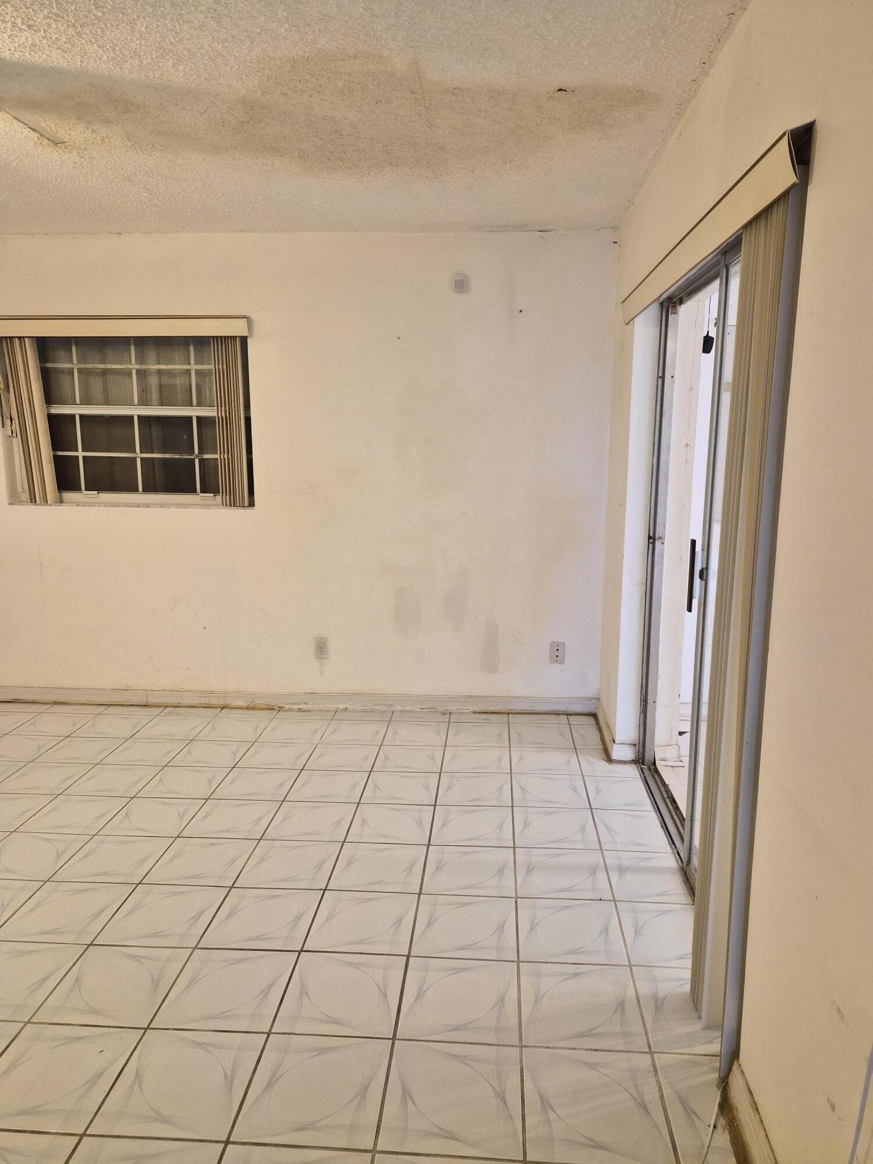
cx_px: 436
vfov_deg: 73.9
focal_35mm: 23
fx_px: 773
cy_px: 582
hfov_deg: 58.9
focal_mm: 5.4
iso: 500
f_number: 1.8
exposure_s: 1/120
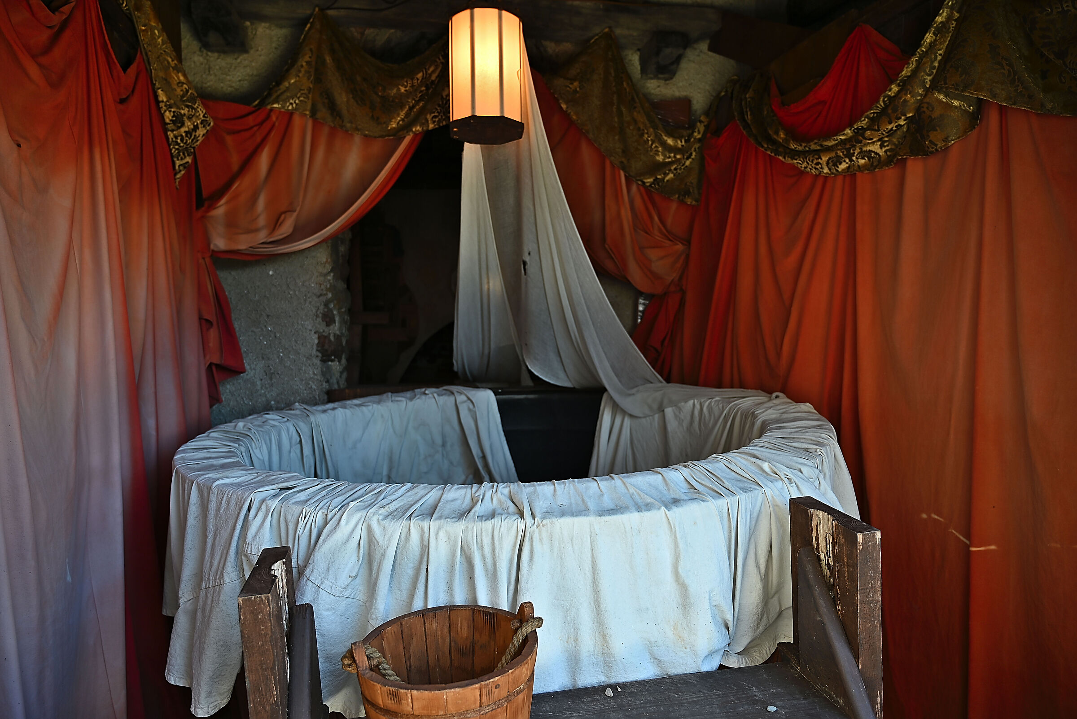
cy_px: 360
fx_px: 718
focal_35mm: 24
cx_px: 538
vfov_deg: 53.2
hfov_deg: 73.7
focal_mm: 24
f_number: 4
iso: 100
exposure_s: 1/60
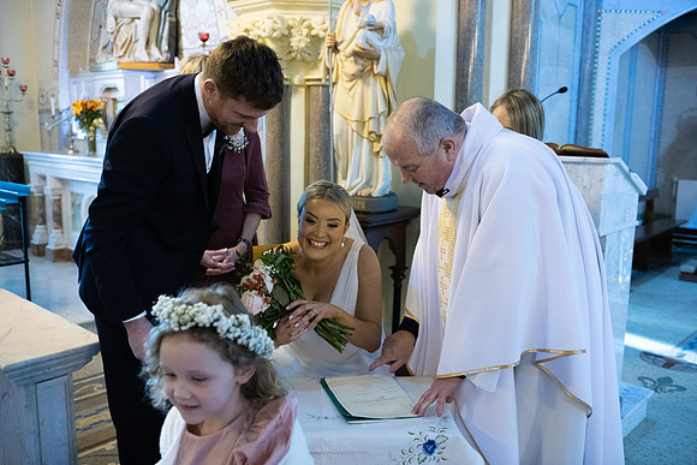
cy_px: 232
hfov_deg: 58.7
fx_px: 620
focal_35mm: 32
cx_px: 348
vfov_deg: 41.1
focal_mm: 32
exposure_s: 1/160
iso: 1250
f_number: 3.5
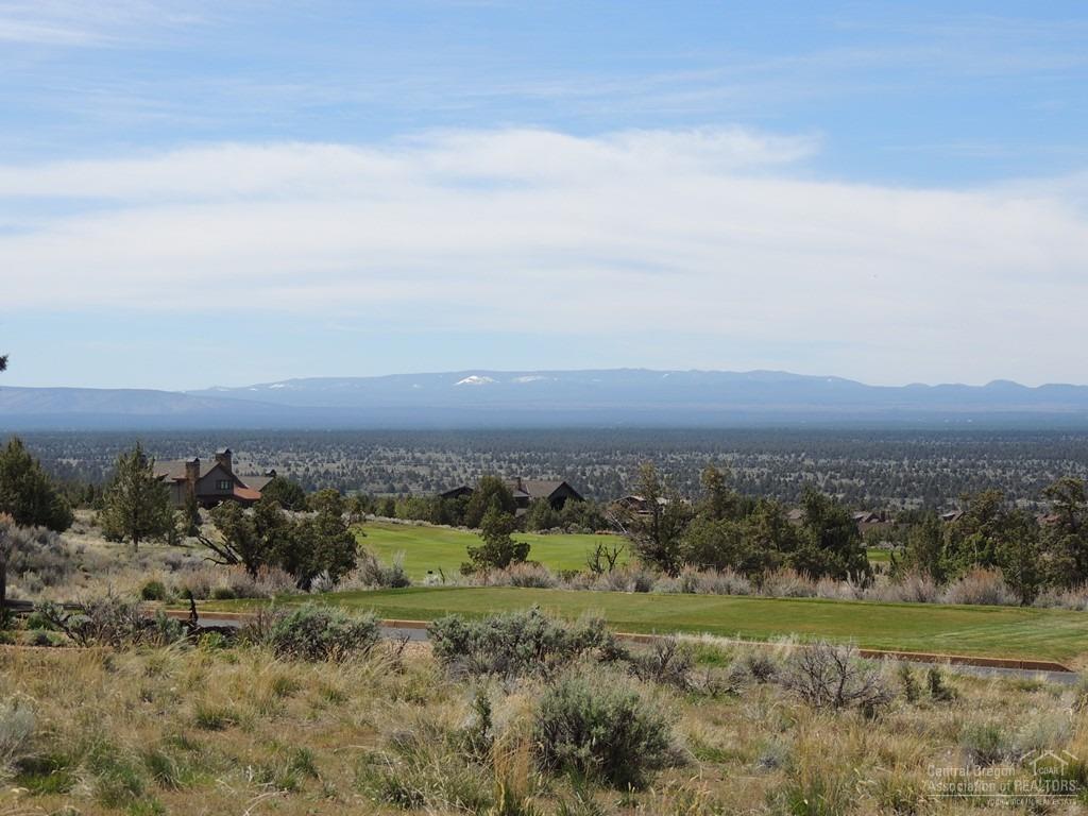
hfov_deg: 26.0
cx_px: 544
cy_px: 408
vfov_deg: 19.6
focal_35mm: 75
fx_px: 2357
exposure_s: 1/1000
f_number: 3.9
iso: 100
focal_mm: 13.3
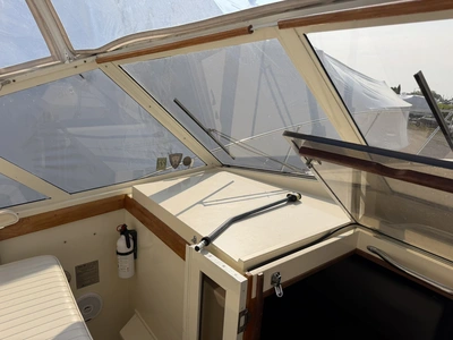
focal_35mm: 24
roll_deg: -5.3
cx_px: 226
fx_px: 314
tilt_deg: -13.4
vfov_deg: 56.8
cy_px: 170
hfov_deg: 71.6
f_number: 1.78
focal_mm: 6.76
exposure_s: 1/4673
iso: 80
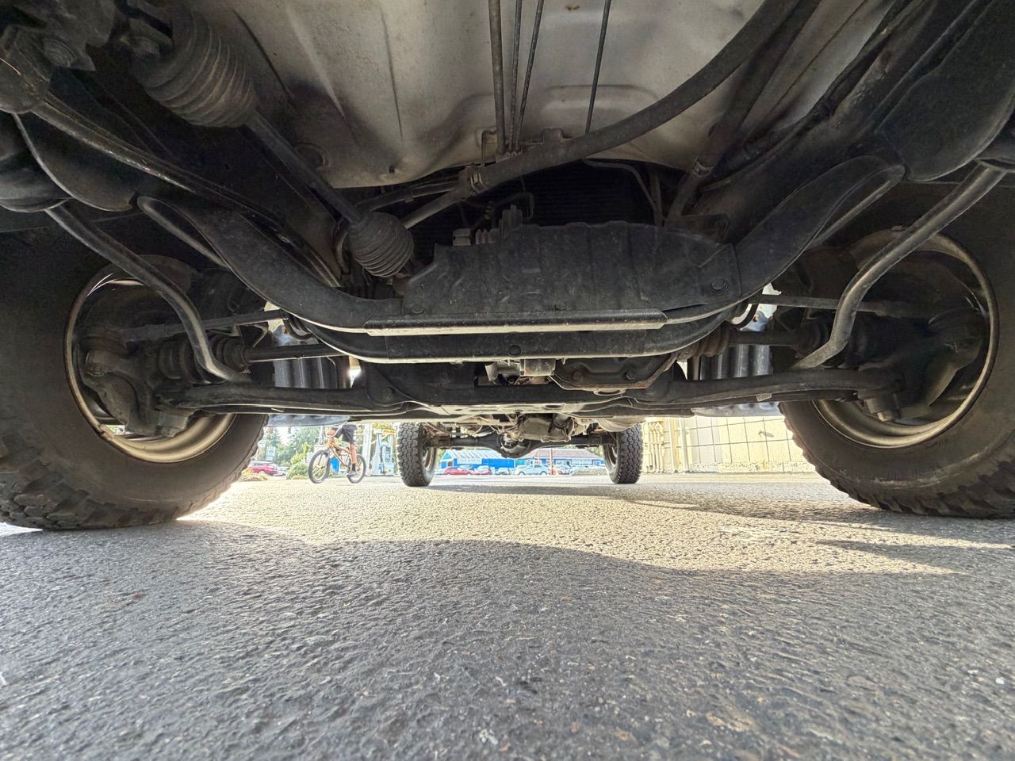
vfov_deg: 85.7
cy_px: 380
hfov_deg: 102.1
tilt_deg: +12.2
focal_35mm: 14
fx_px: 411
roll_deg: +0.5
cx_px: 508
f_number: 2.2
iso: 200
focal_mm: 2.22
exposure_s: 1/121
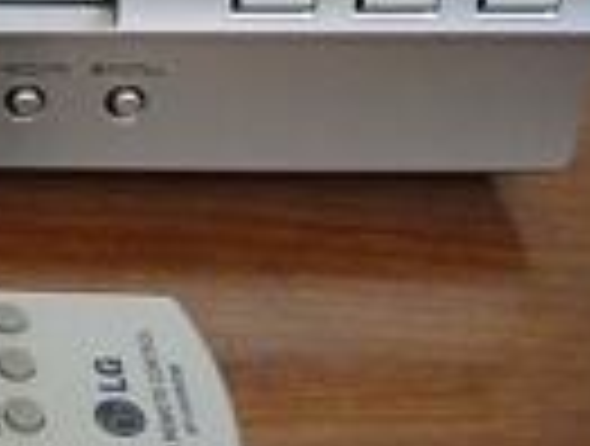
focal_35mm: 95
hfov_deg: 17.3
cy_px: -77
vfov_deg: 15.1
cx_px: -432
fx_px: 1624
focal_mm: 3.98
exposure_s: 1/20
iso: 800
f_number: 1.8
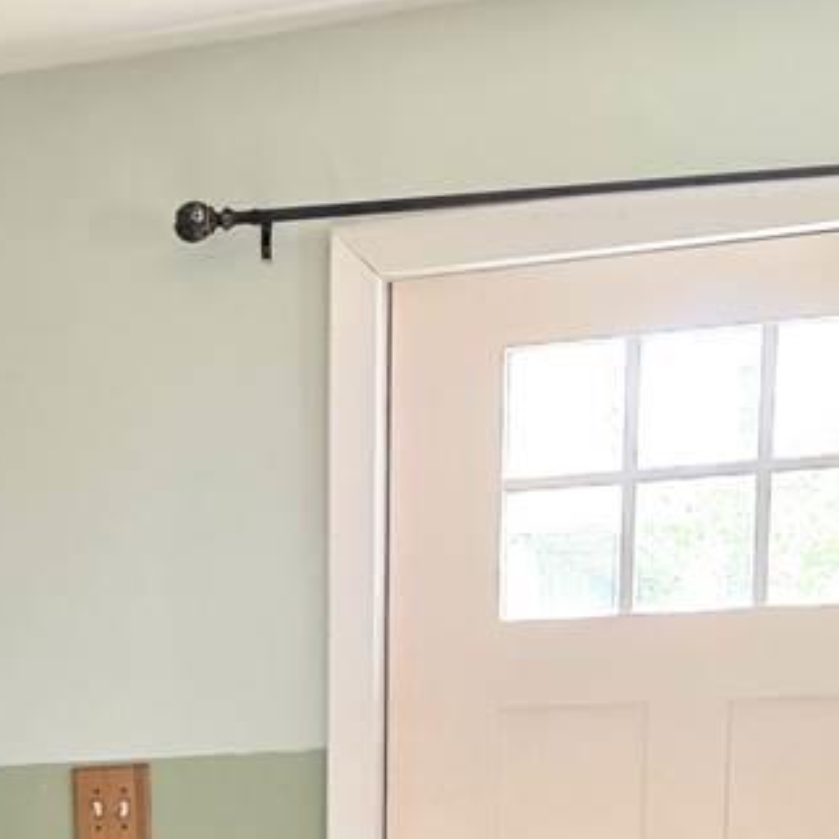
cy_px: 1160
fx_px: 2221
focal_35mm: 81
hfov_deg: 20.3
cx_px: -120
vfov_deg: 19.4
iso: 250
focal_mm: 6.3
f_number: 1.7
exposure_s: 1/120
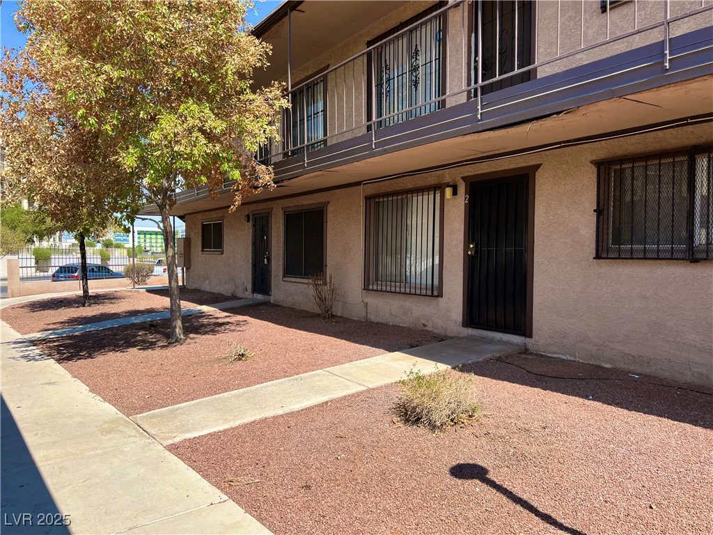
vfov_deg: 53.1
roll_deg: +0.1
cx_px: 356
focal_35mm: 26
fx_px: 536
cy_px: 268
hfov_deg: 67.3
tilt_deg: -1.4
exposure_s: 1/2762
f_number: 1.5
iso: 50
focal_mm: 5.7
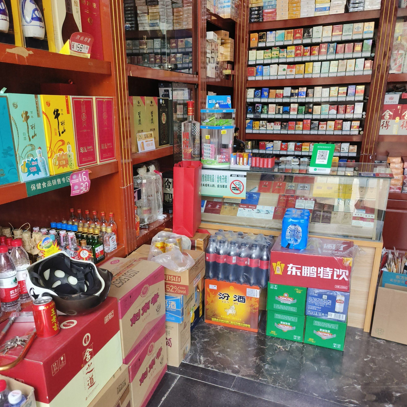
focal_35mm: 28
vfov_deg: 56.9
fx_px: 372
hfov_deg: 57.3
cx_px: 199
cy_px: 240
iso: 822
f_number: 1.75
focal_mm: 5.5
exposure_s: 1/435
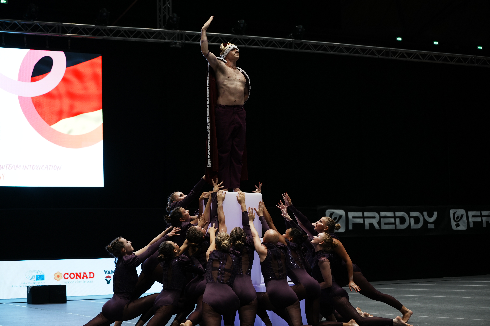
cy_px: 163
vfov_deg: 19.5
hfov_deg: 28.8
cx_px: 245
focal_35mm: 70
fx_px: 953
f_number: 3.5
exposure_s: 1/80
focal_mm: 70
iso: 200
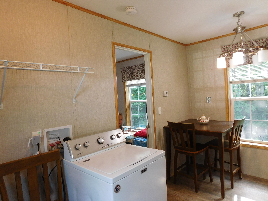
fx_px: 178
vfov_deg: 58.9
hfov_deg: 73.9
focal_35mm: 23
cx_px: 134
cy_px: 100
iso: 180
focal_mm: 4
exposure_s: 1/30
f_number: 3
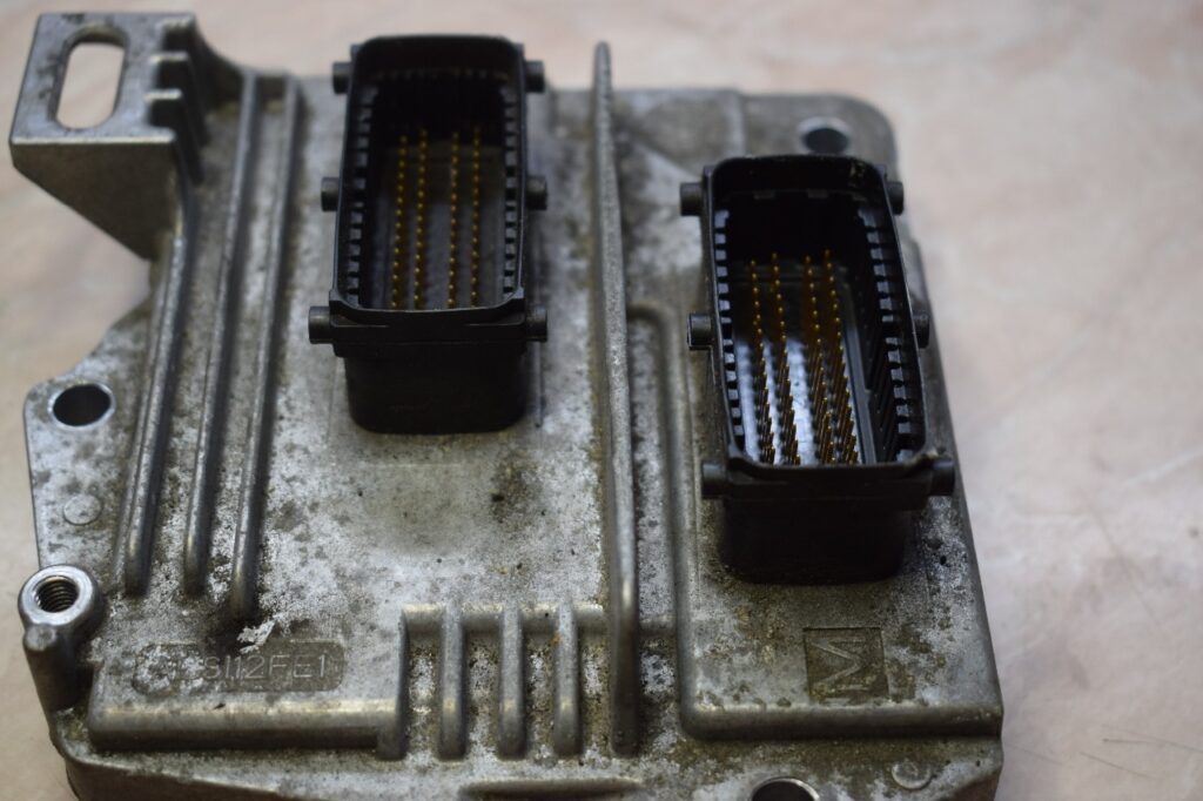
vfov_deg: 23.8
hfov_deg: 35.1
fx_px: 1904
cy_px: 400
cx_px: 602
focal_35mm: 57
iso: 400
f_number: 4.8
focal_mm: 38
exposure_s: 1/60
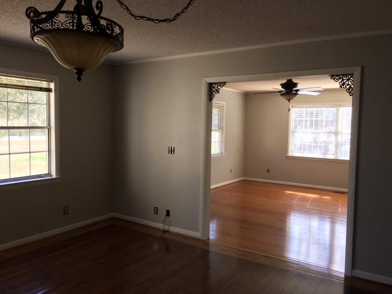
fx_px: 328
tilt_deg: -1.5
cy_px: 147
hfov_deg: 61.7
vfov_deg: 48.2
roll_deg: -0.8
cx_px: 196
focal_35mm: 29
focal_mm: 4.15
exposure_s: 1/60
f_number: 2.2
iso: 25
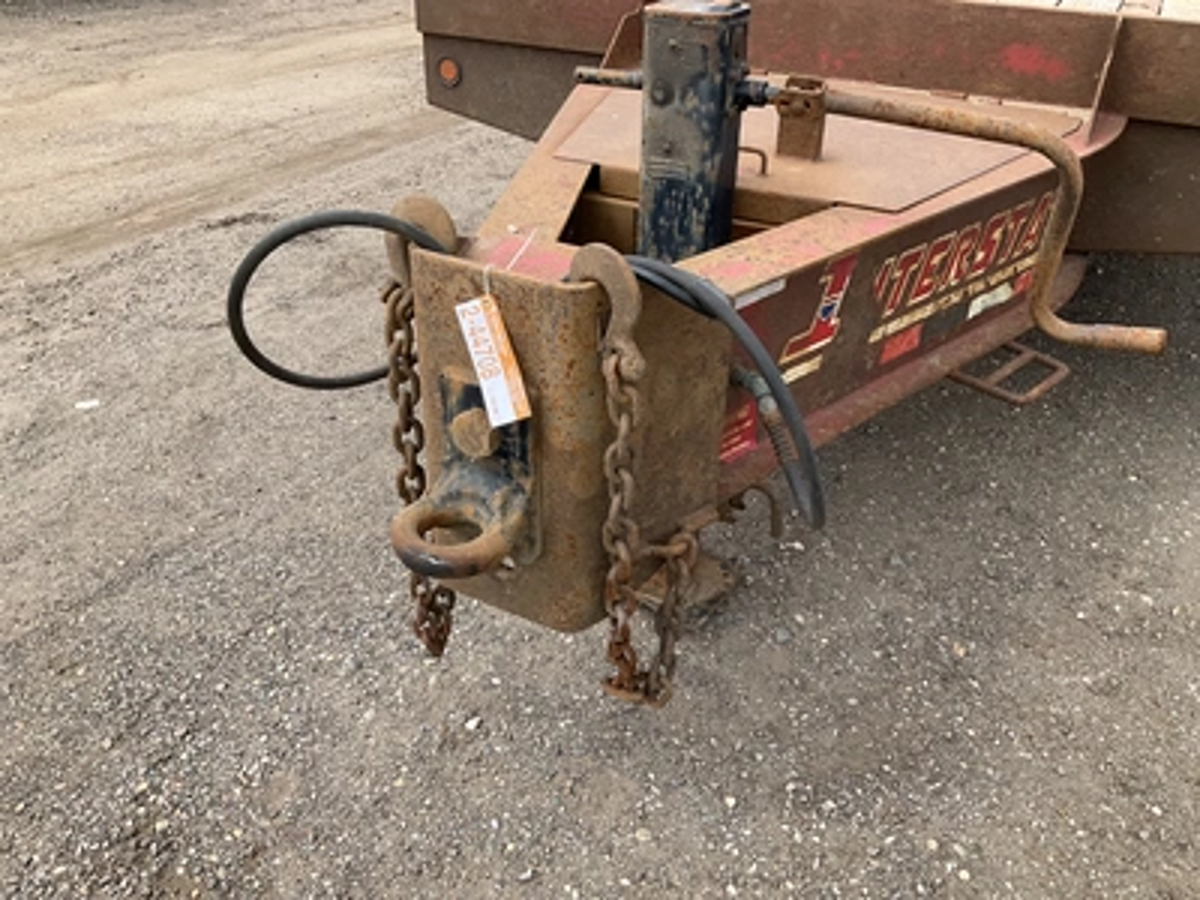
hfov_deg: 61.7
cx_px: 600
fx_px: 1005
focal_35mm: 29
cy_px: 450
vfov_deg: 48.2
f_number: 1.8
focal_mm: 3
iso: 25
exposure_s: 1/574
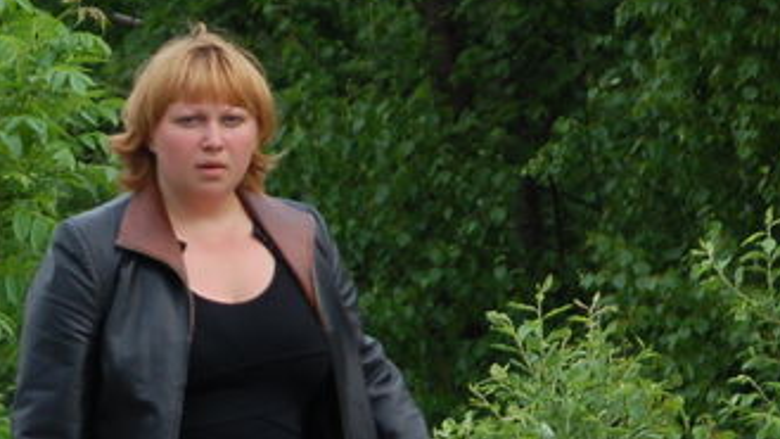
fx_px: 9782
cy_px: 427
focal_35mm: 473
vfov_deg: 2.6
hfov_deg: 4.5
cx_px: -206
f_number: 5.6
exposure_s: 1/250
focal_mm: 110
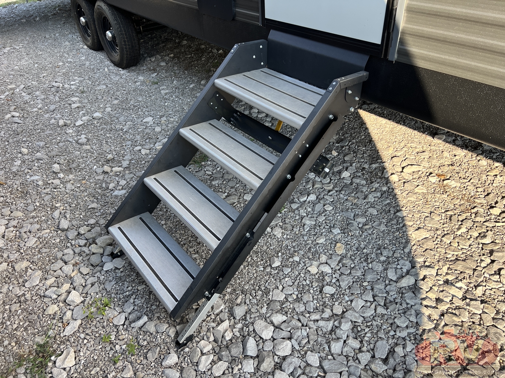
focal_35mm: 26
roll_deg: +2.3
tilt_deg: -40.4
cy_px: 189
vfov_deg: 53.1
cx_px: 252
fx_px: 379
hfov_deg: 67.3
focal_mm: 5.7
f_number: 1.5
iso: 50
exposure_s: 1/646
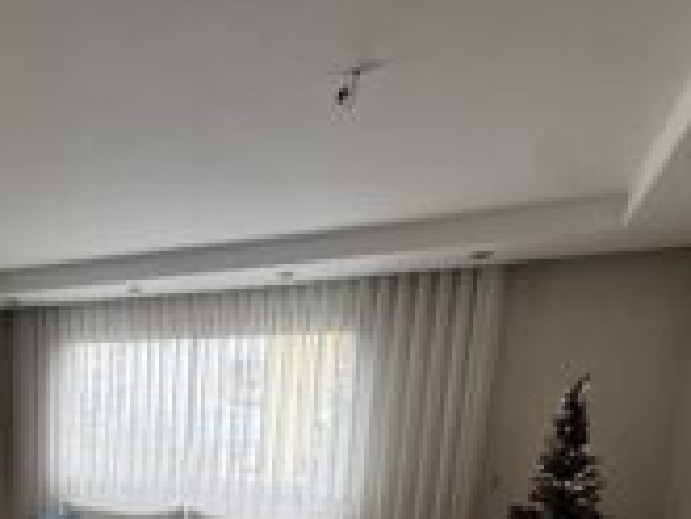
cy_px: 552
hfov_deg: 49.1
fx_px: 679
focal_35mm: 34
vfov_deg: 36.3
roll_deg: -0.8
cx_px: 92
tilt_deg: -9.5
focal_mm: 2.22
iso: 200
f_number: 2.2
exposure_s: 1/99
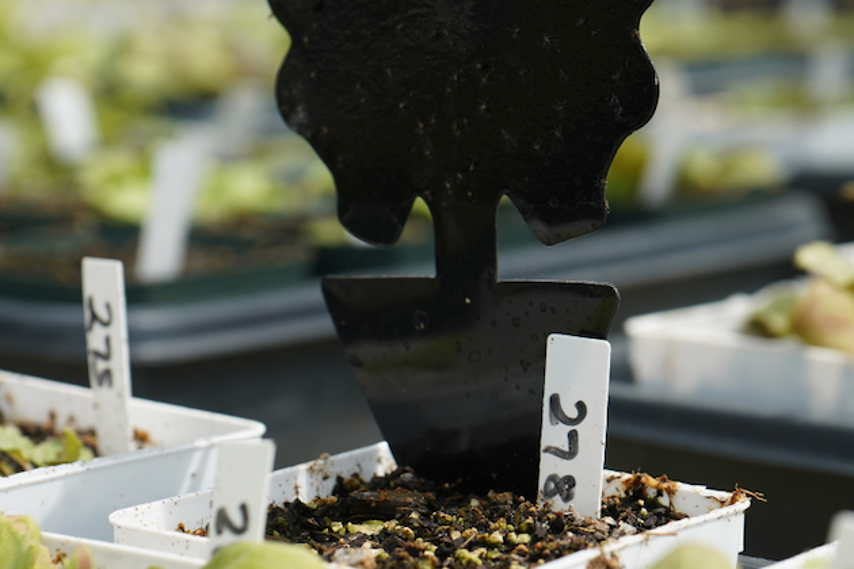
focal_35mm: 130
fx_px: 3084
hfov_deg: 15.8
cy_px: 321
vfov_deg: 10.5
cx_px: 445
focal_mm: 64
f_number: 6.3
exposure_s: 1/250
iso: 100
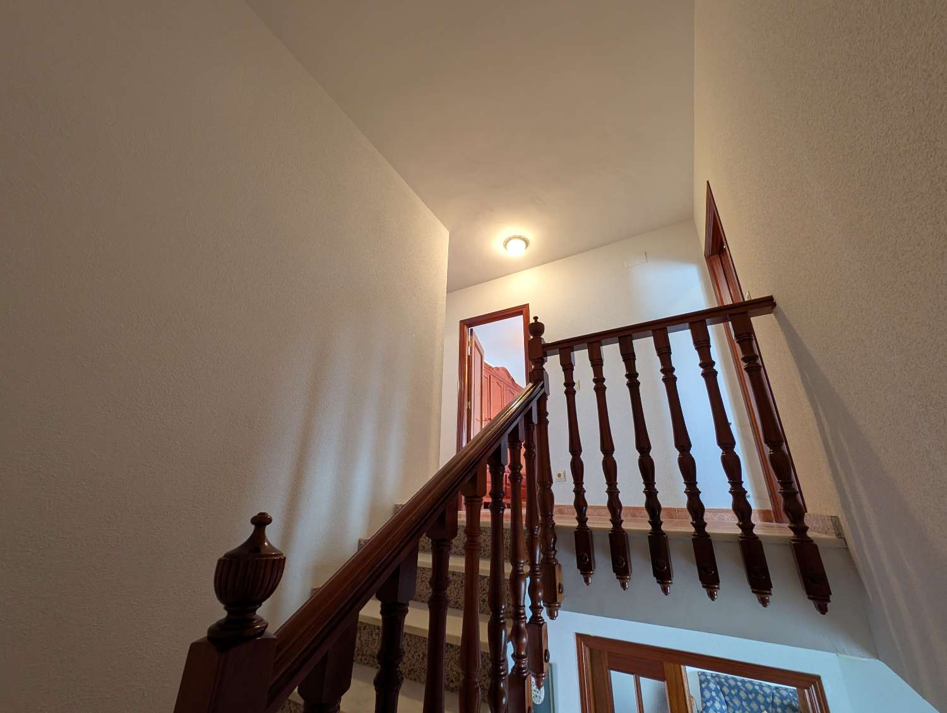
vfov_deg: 94.6
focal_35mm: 12
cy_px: 356
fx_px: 329
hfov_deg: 110.5
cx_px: 474
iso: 215
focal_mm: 2.23
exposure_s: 1/25
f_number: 1.95
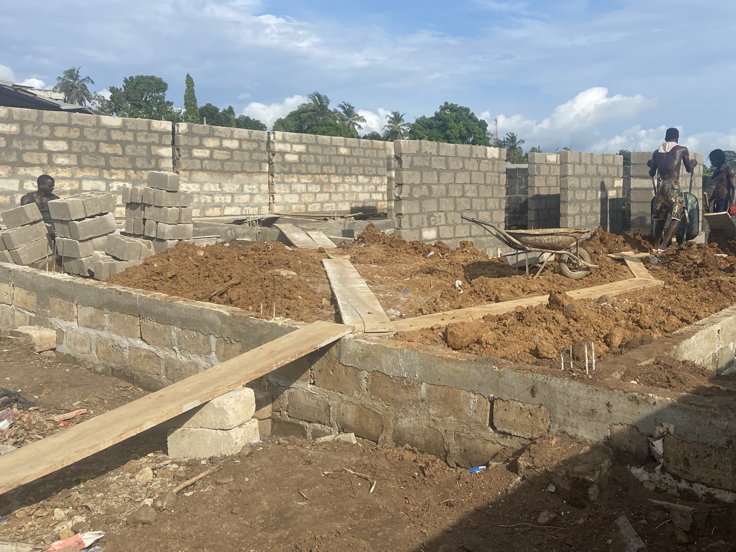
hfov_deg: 51.9
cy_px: 236
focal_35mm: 35
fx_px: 744
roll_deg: -0.7
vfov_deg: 40.6
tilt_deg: -4.0
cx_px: 471
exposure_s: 1/3731
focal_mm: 4.25
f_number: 1.8
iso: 32
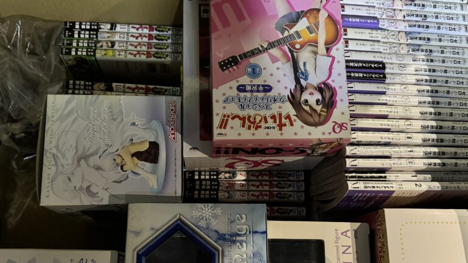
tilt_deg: -77.7
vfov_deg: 33.6
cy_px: 160
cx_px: 234
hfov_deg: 56.6
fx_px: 434
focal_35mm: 35
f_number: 1.78
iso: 800
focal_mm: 6.76
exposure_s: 1/44
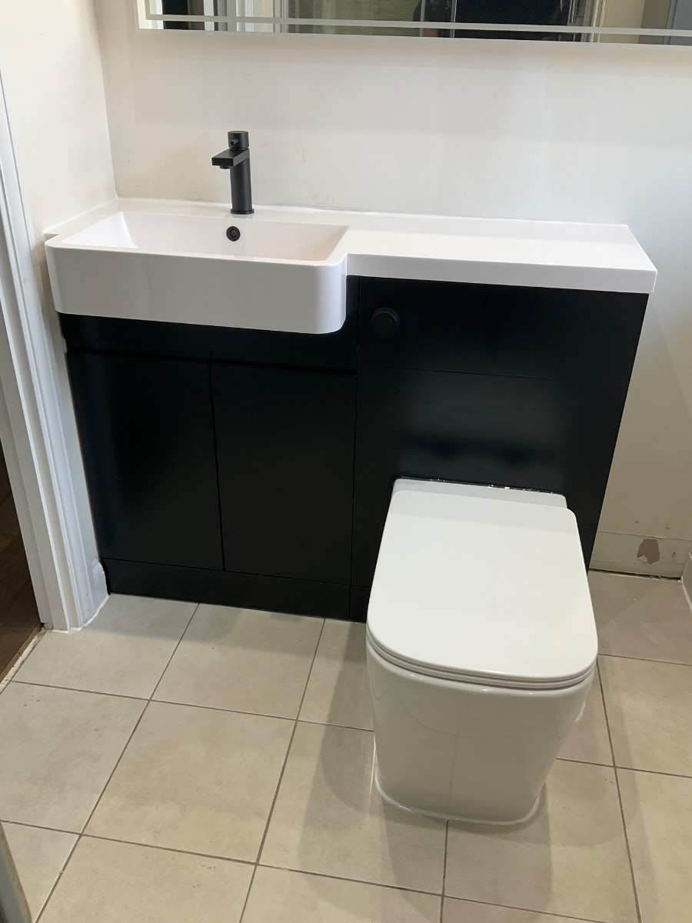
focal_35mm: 29
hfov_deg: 48.2
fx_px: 773
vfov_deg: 61.7
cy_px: 462
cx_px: 346
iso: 32
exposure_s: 1/122
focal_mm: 3
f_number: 1.8
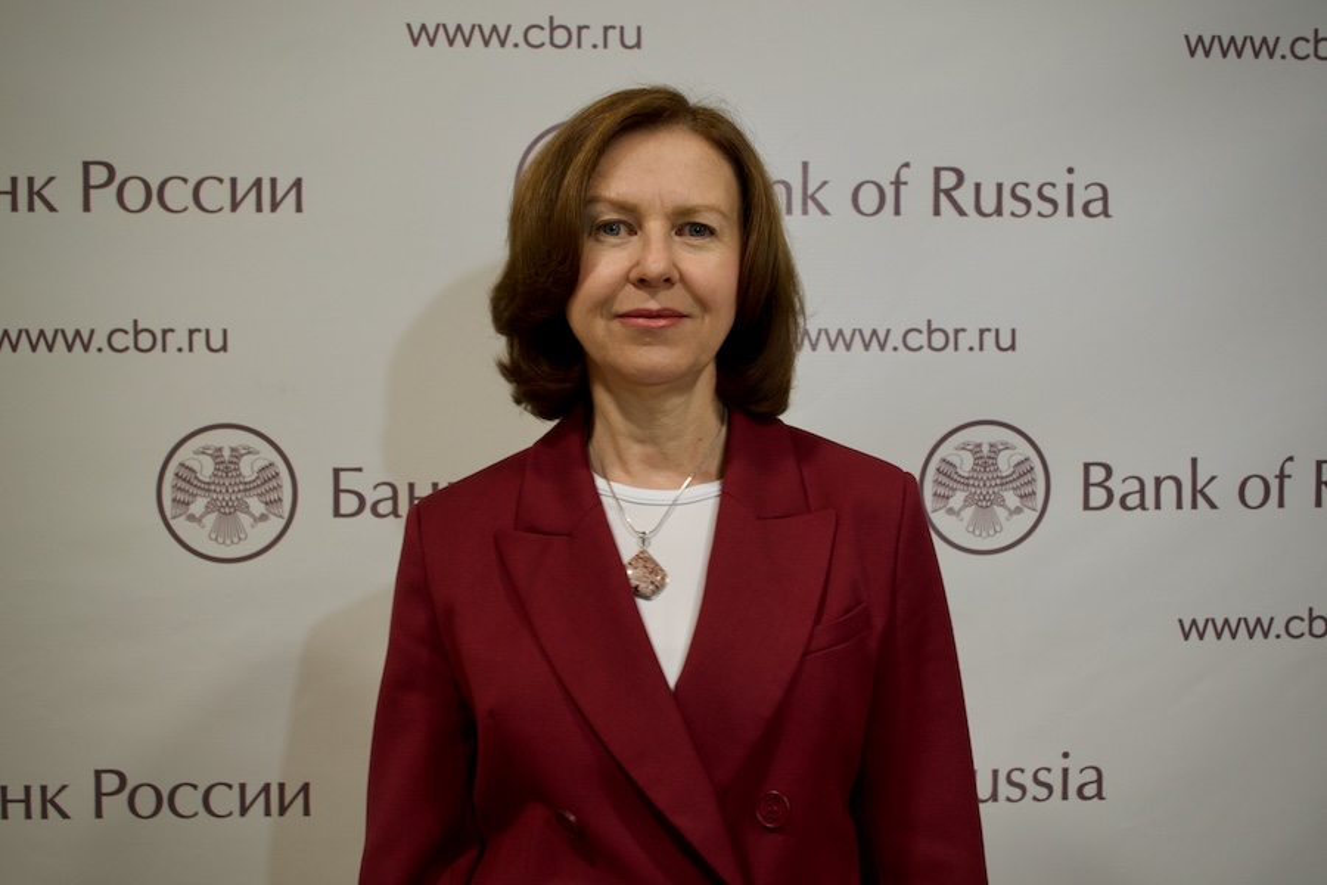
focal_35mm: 44
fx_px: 1603
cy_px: 442
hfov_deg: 45.0
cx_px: 664
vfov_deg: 30.8
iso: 400
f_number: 6.3
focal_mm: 29
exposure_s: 1/20
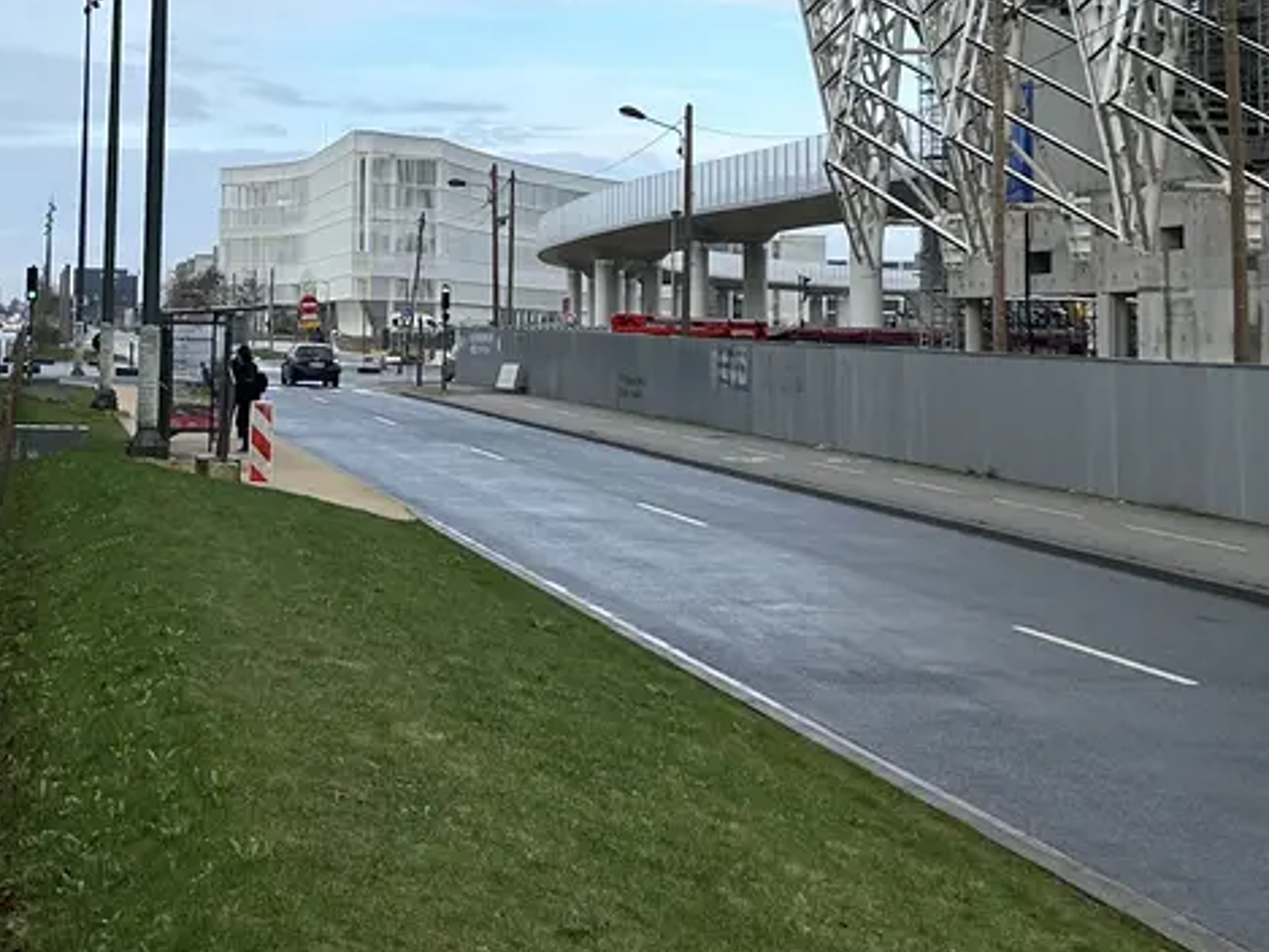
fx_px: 2603
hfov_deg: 26.9
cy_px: 84
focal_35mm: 71
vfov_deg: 20.3
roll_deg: -1.7
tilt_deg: +4.9
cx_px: 276
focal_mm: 5.7
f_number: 1.5
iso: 50
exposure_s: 1/2632
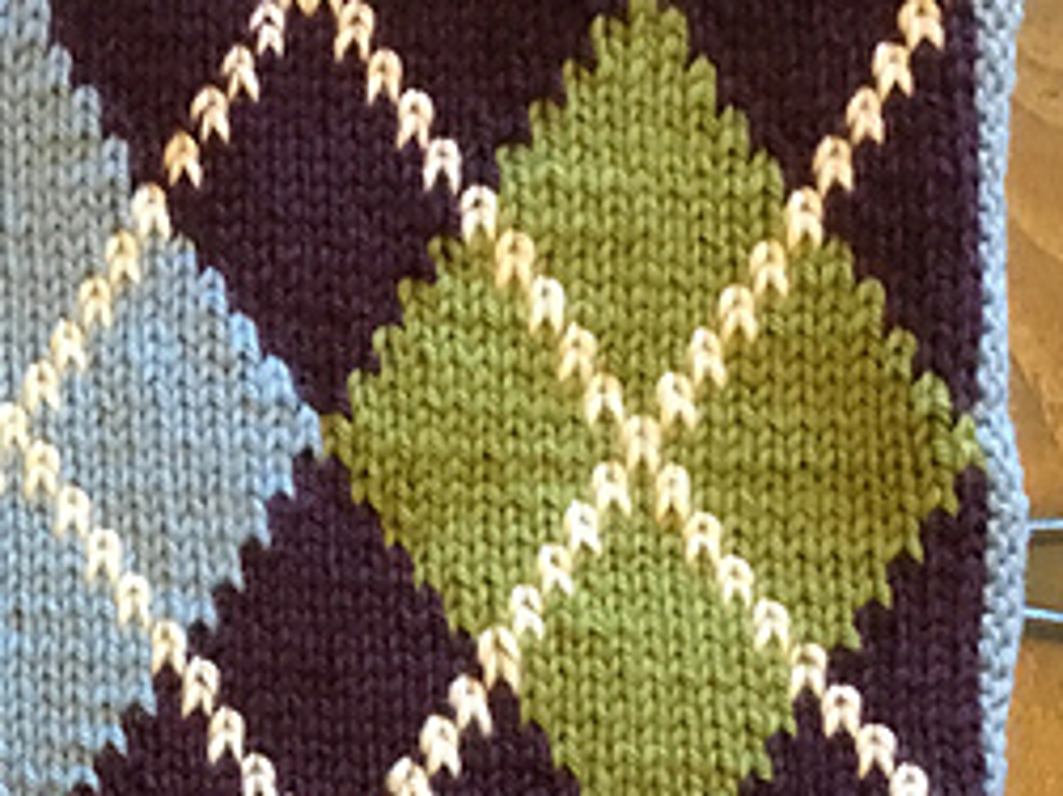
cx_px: 13
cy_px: 893
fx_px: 2425
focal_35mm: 79
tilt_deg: -83.8
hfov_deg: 23.7
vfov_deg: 17.9
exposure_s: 1/20
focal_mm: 3.3
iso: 200
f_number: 2.4
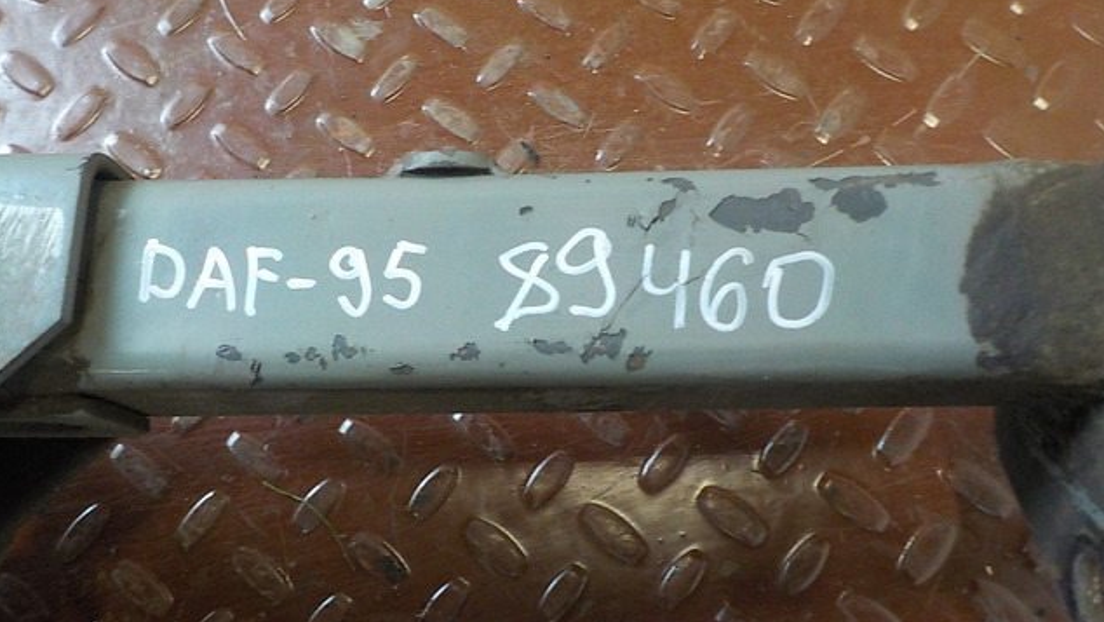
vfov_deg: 35.7
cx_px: 550
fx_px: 966
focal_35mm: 33
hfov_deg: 59.5
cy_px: 291
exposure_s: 1/30
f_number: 3.3
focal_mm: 4.1
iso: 400
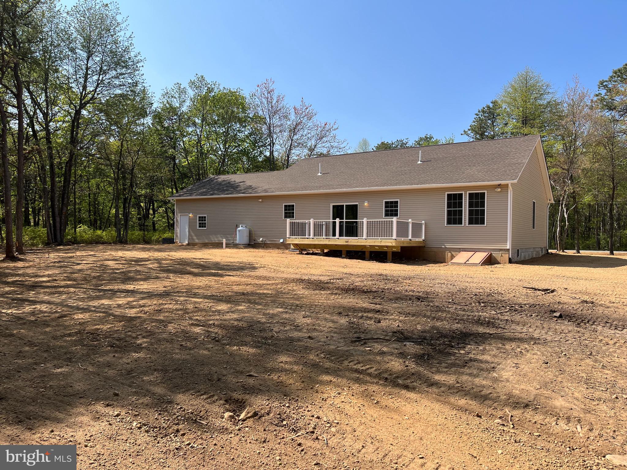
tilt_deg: +1.0
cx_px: 314
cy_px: 235
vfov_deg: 53.1
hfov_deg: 67.3
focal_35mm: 26
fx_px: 471
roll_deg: -0.1
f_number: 1.6
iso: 50
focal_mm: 5.1
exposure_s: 1/2222
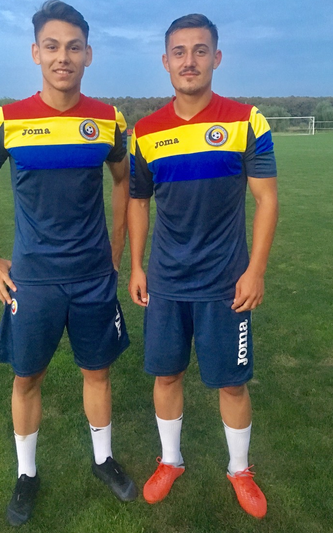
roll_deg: +1.1
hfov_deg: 35.2
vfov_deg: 53.9
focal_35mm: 36
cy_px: 236
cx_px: 130
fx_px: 523
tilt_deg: -13.3
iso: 250
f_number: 2.2
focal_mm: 4.15
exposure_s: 1/17
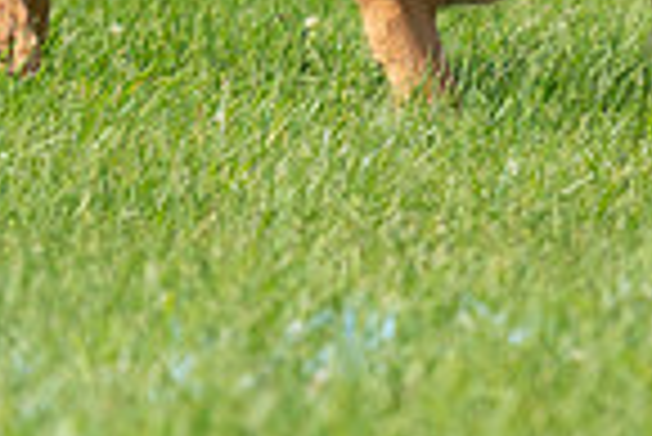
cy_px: -303
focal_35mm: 1237
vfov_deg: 1.1
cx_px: 589
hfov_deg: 1.7
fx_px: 22425
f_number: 6.3
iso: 1250
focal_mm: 309
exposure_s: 1/4000
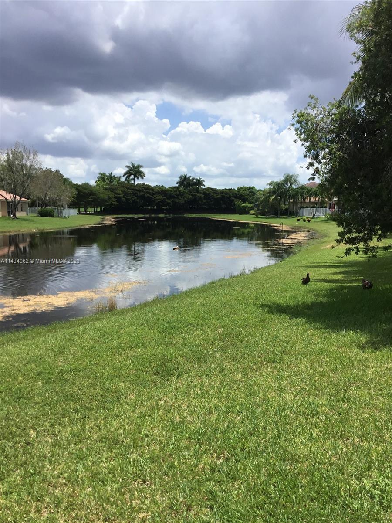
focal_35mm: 31
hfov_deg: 45.4
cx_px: 196
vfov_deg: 58.4
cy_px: 262
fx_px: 468
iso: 25
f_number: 2.4
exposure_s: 1/1852
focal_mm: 3.3
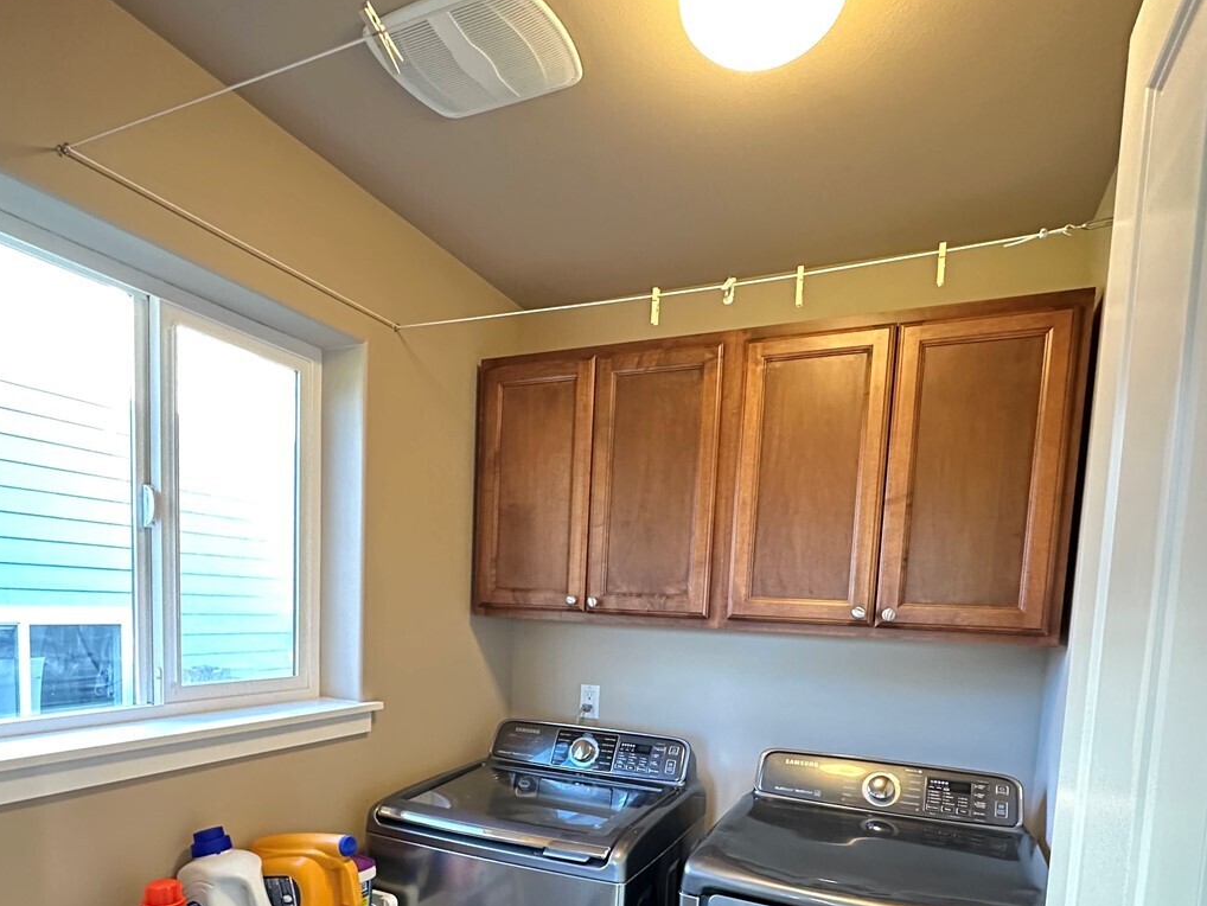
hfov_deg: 76.3
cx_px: 562
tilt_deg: -4.7
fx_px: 767
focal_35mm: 22
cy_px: 676
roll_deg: -2.3
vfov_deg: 58.1
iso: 500
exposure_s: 1/60
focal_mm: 2.22
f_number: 2.2
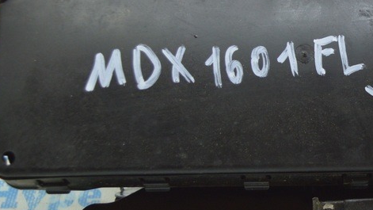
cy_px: 67
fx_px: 911
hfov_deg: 22.7
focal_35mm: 92
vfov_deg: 13.1
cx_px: 318
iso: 400
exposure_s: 1/60
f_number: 4
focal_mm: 27
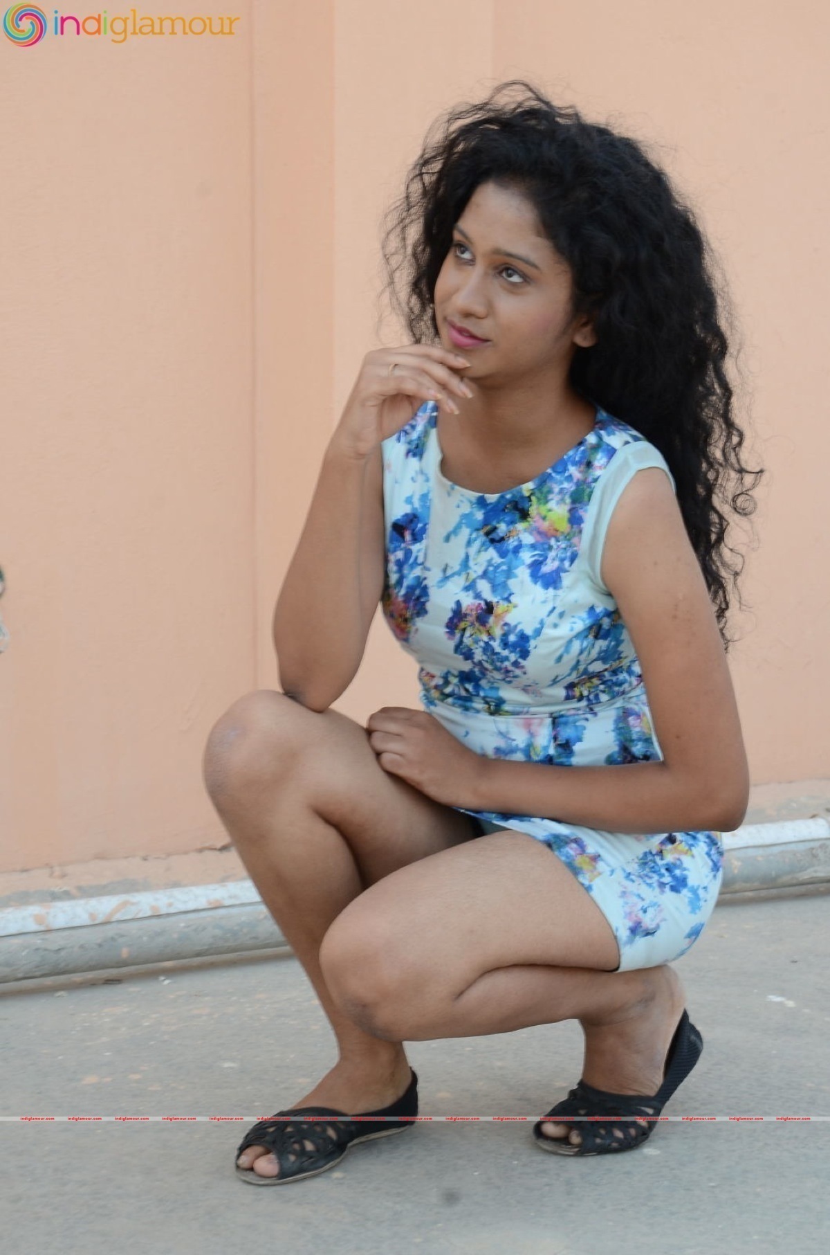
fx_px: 2711
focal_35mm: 78
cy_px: 628
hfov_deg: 17.4
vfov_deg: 26.0
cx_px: 415
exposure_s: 1/125
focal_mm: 52
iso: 500
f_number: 7.1
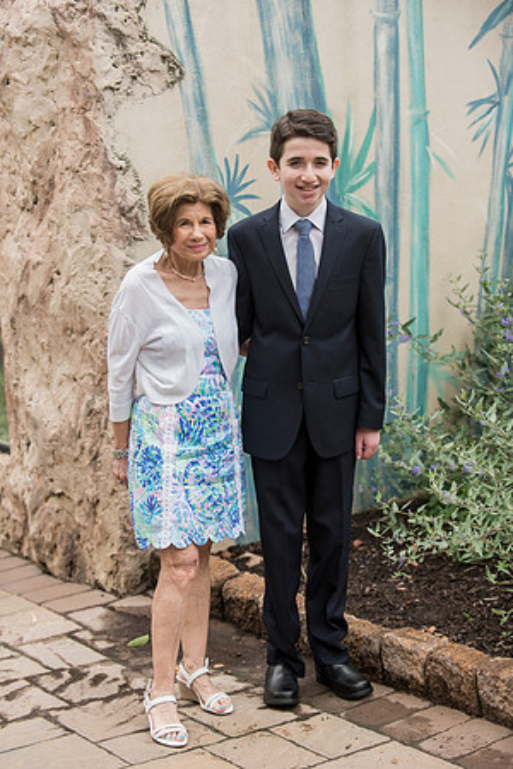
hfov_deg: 17.5
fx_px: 1667
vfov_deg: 26.0
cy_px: 384
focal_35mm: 78
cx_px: 256
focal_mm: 78
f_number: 3.2
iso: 400
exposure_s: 1/1250
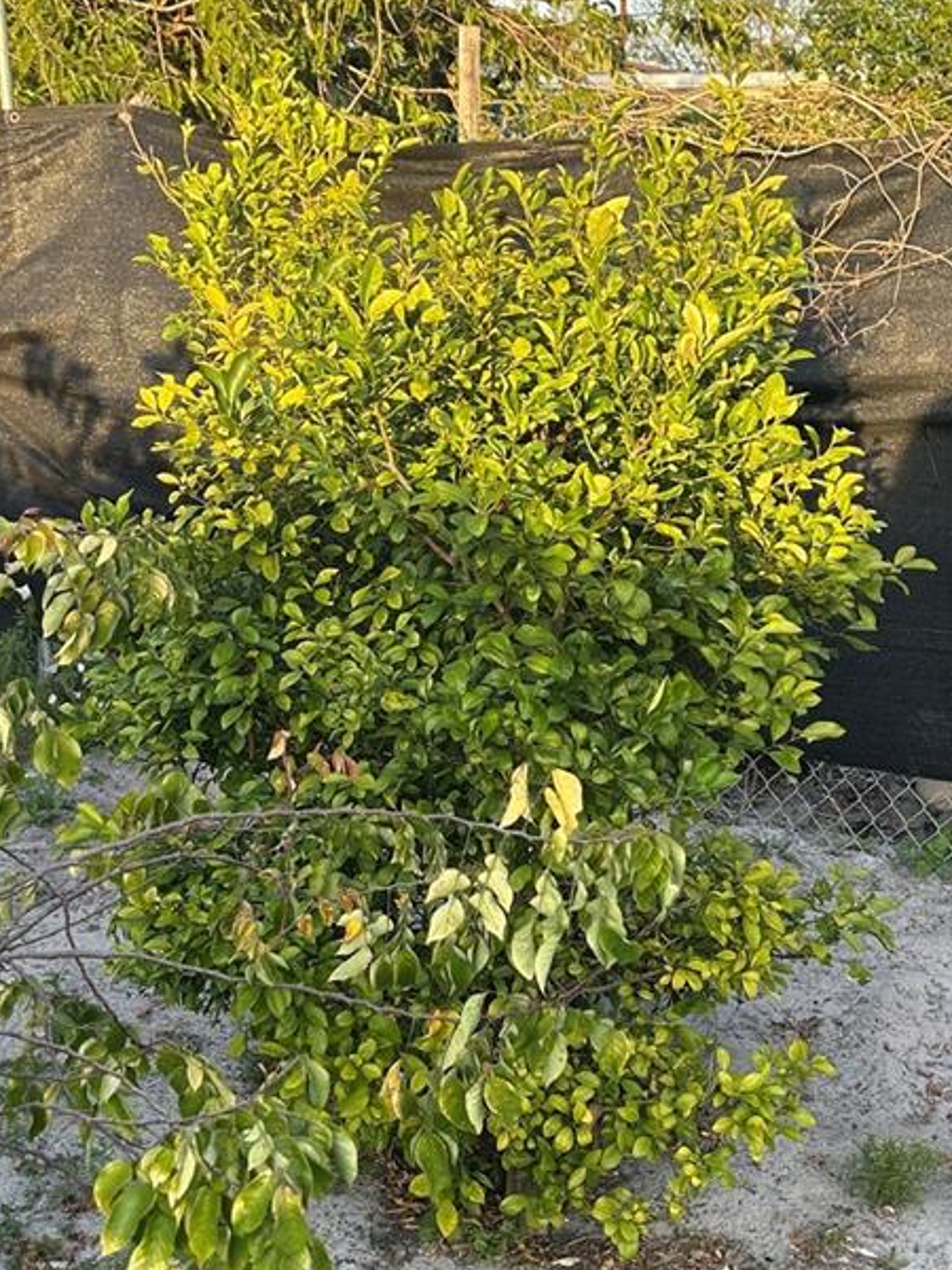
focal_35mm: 52
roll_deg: +0.0
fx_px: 1907
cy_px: 663
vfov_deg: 36.8
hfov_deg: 27.9
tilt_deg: -11.5
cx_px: 590
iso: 50
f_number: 1.5
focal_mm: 5.7
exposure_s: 1/401
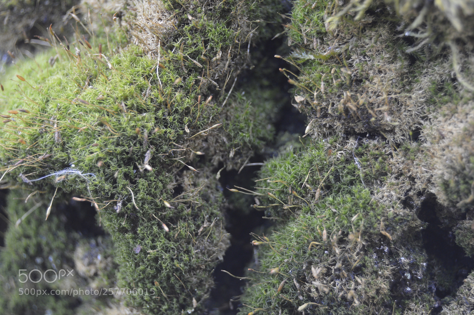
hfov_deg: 24.6
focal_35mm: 82
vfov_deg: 16.5
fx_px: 1085
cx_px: 237
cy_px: 158
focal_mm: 55
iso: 560
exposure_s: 1/60
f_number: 5.6
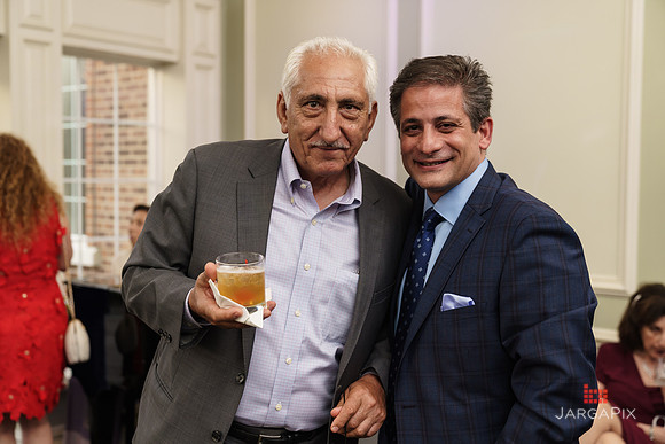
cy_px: 222
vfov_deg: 28.7
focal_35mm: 47
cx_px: 332
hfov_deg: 41.9
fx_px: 868
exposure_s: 1/160
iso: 640
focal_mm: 47
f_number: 3.2
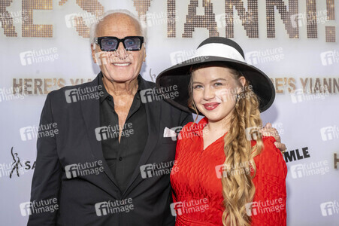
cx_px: 170
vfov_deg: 31.1
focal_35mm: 43
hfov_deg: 45.5
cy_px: 113
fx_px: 405
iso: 640
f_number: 6.3
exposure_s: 1/200
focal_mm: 43
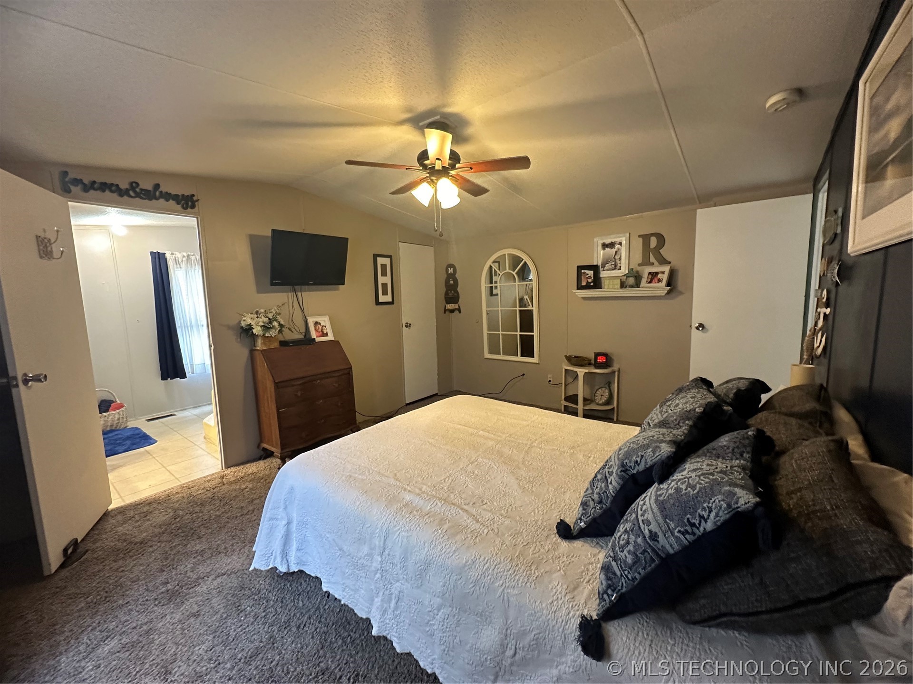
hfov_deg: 102.1
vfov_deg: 85.7
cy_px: 342
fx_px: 369
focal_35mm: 14
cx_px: 456
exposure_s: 1/60
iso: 640
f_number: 2.2
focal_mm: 2.22
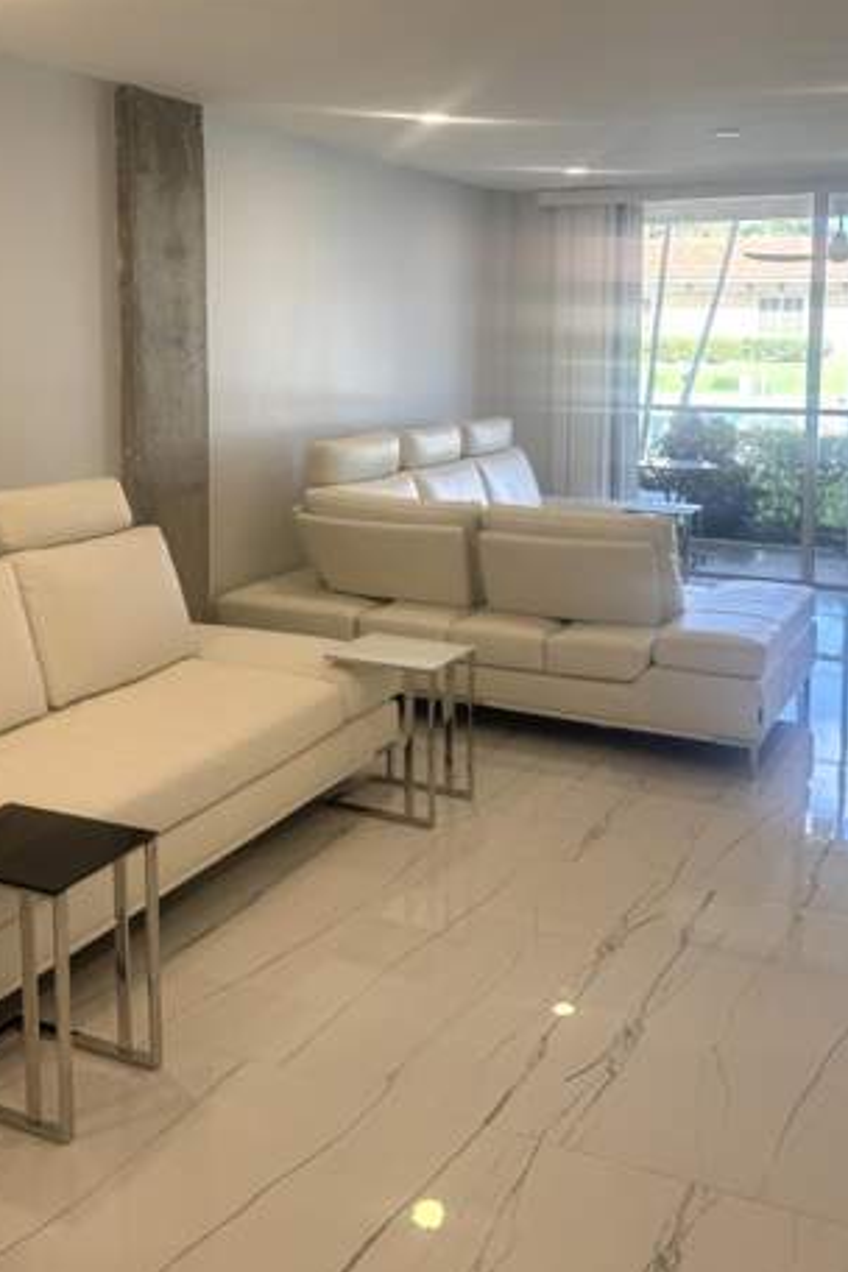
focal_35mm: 35
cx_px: 471
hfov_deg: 37.8
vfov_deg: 53.5
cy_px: 438
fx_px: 1237
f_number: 1.78
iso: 80
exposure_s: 1/233
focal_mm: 6.76
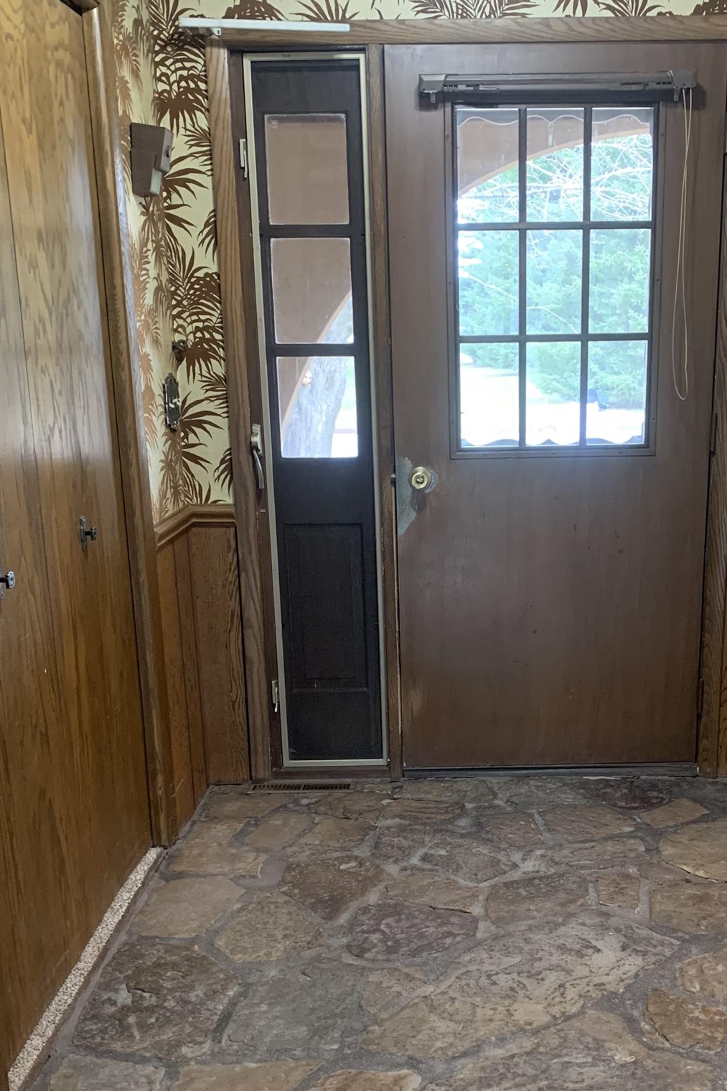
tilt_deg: -16.1
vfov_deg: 46.9
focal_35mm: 41
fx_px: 1242
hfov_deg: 32.4
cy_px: 696
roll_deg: +1.5
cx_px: 470
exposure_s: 1/40
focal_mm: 4.25
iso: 320
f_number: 1.8
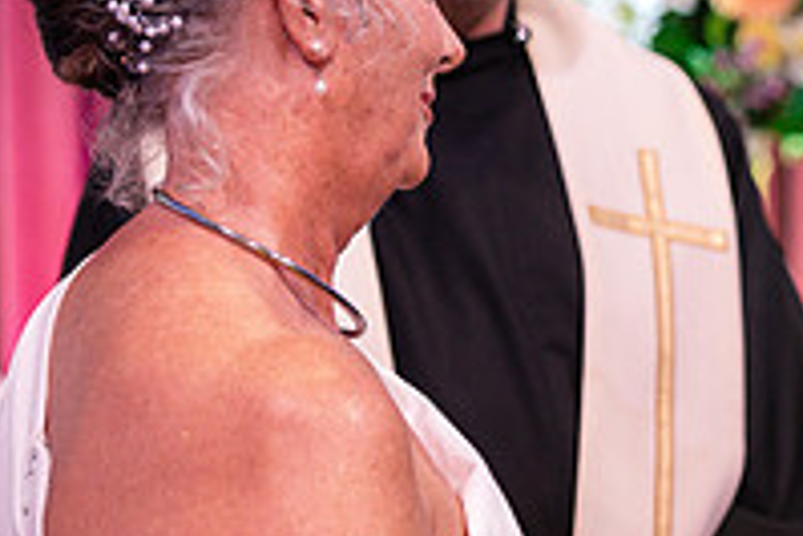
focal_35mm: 292
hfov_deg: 7.0
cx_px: 807
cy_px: 308
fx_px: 6518
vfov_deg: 4.7
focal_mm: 100
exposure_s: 1/200
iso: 800
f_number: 2.8
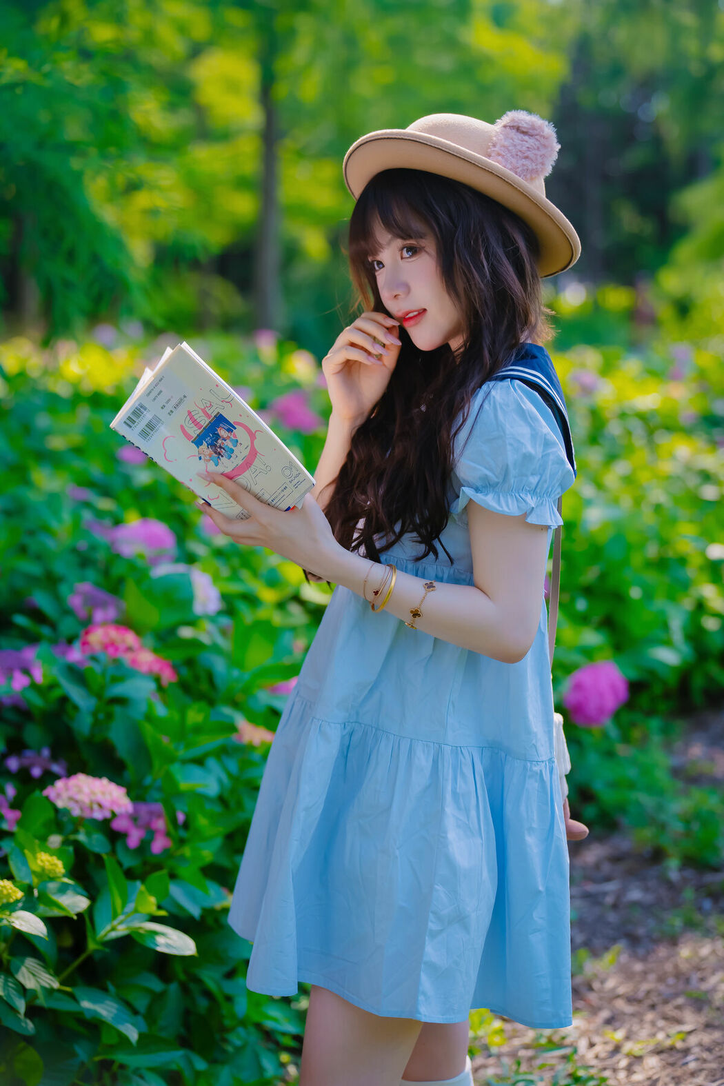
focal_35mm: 68
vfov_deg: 29.7
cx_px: 362
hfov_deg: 20.0
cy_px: 543
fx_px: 2051
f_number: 2.8
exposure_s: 1/500
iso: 100
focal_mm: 68
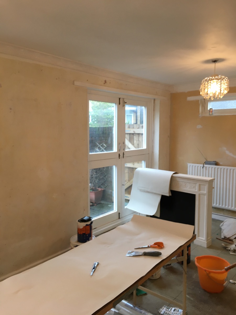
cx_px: 118
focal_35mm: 29
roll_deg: +0.9
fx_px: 264
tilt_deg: -7.1
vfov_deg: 61.7
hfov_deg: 48.2
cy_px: 158
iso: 80
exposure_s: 1/33
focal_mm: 4.15
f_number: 2.2
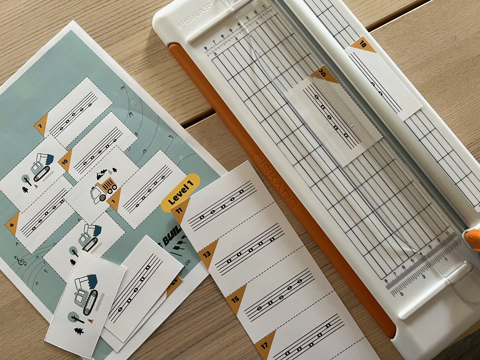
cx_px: 240
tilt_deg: -83.1
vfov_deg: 53.1
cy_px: 180
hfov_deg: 67.3
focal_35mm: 26
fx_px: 361
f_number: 1.5
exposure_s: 1/60
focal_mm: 5.7
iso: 400
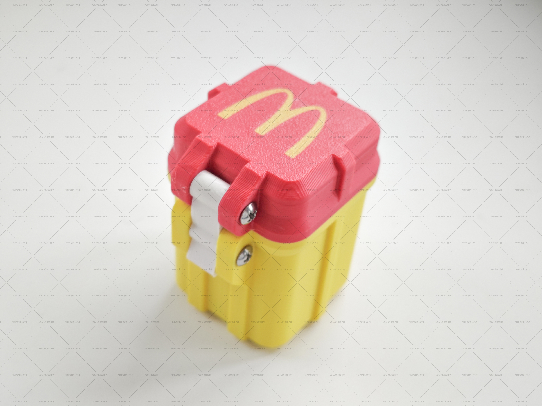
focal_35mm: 46
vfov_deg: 31.5
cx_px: 271
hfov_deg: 41.2
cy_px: 203
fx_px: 720
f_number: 1.6
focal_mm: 6.55
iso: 50
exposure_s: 1/188
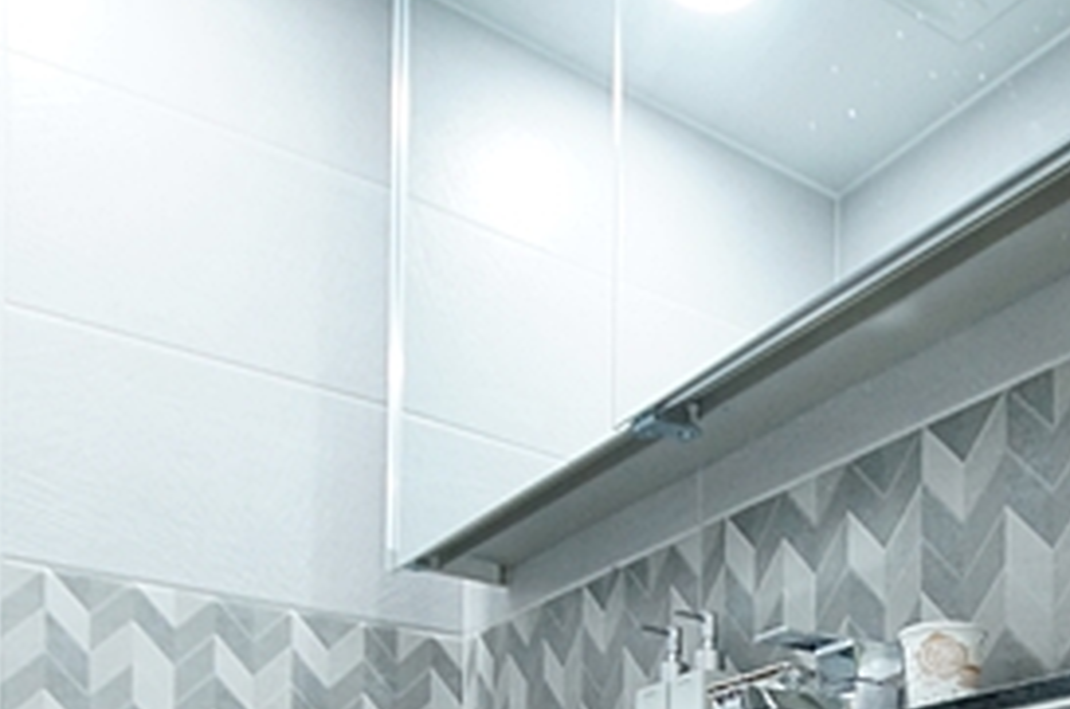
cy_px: 940
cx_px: 745
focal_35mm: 44
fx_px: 1305
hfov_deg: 43.7
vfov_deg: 25.7
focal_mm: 10
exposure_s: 1/50
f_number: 4
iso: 800
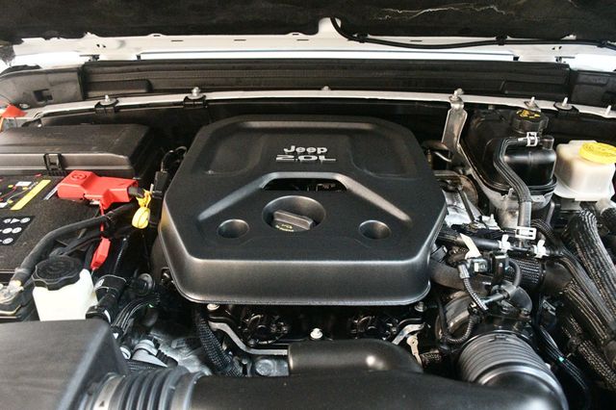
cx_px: 308
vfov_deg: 47.9
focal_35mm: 27
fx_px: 462
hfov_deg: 67.4
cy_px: 205
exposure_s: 1/60
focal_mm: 18
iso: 11400
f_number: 3.5
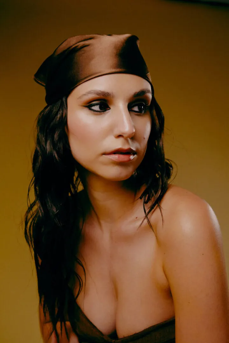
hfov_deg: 32.6
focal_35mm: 41
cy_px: 172
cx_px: 114
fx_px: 391
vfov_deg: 47.4
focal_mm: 27
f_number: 4
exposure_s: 1/125
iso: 640
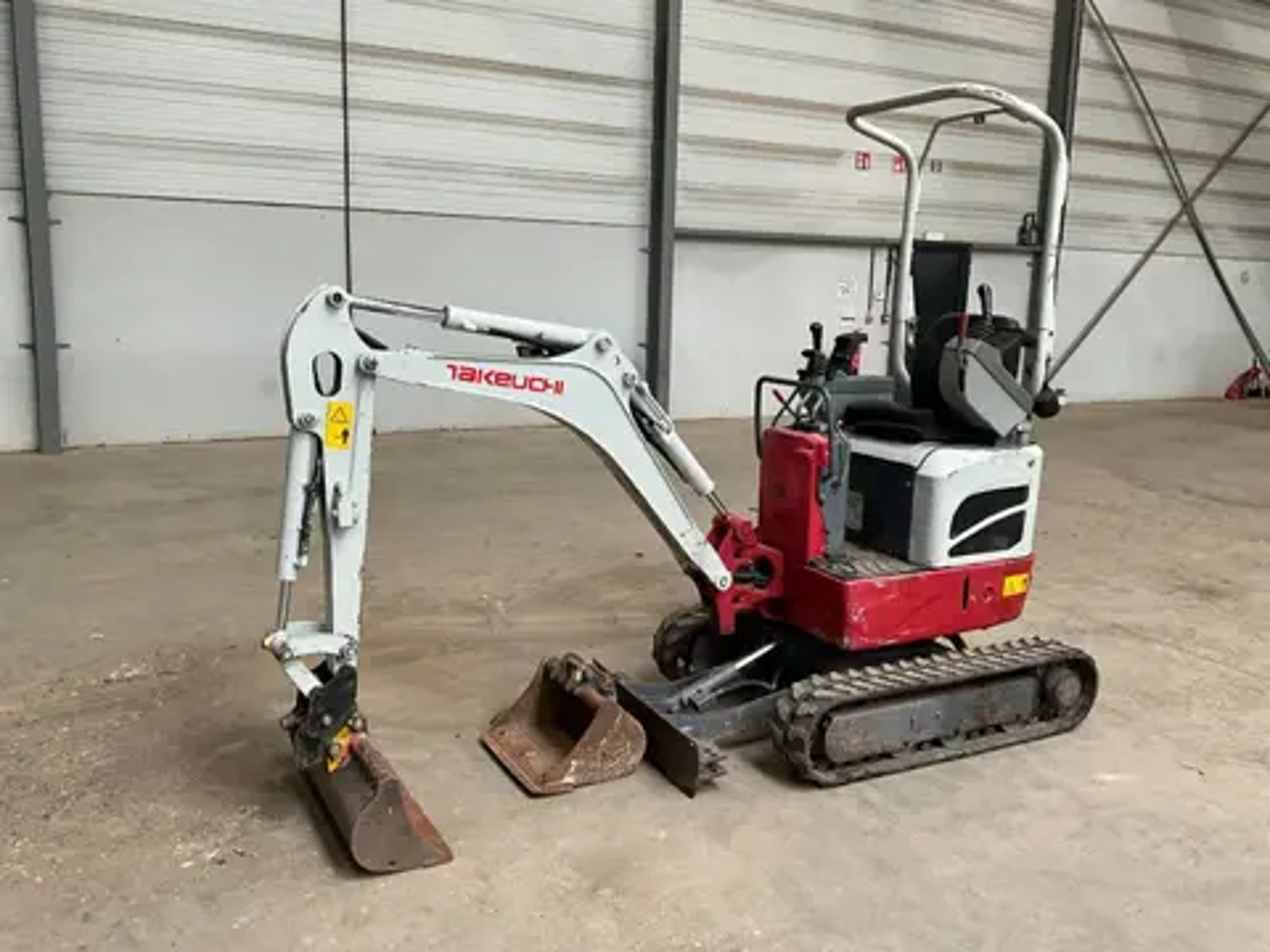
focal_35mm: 29
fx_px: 1064
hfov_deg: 61.7
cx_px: 635
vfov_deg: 48.2
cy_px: 476
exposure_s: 1/60
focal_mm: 3
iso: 80
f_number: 1.8
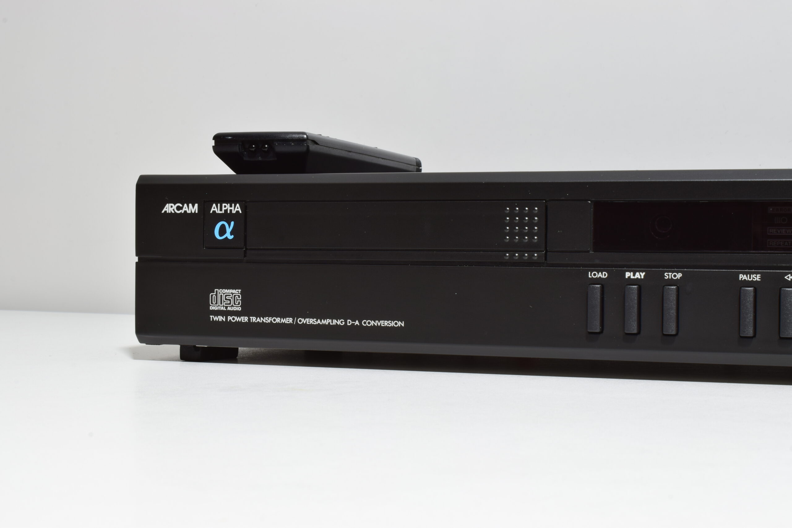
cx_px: 396
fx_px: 1320
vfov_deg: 22.6
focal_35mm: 60
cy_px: 264
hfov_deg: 33.4
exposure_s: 5
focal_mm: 40
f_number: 25
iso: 100
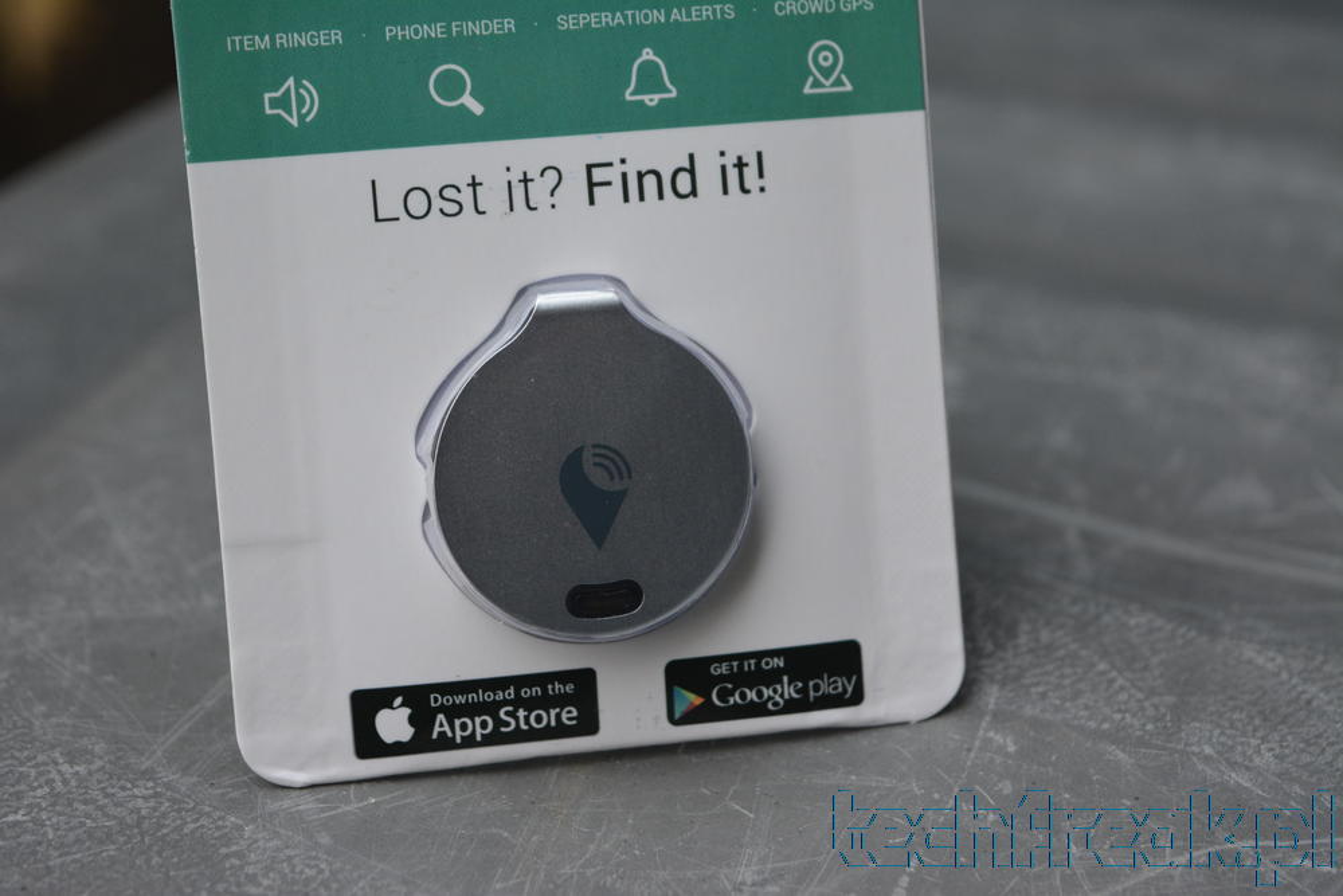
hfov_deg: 26.0
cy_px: 448
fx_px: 2910
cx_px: 672
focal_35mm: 78
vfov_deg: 17.5
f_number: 5.6
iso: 800
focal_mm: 52
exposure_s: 1/60
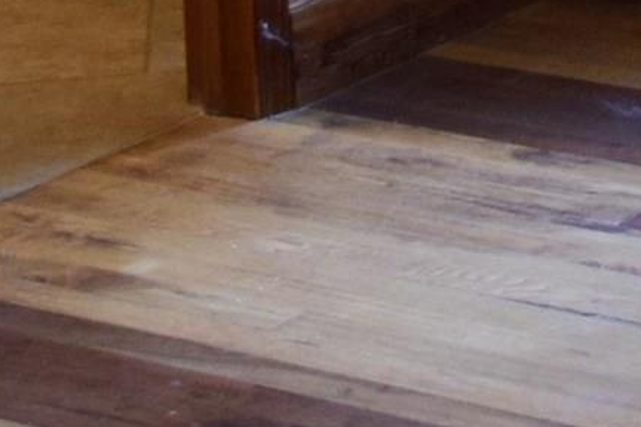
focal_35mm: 192
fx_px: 3418
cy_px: -837
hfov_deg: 10.3
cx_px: 966
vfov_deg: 6.5
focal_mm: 18
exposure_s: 1/50
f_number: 3.5
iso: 1600
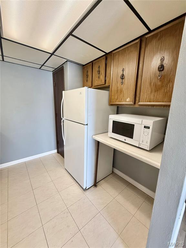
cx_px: 93
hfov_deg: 85.7
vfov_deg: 102.1
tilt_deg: -10.5
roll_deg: -2.0
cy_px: 124
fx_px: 100
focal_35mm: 14
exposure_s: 1/120
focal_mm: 2.22
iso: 200
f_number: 2.2
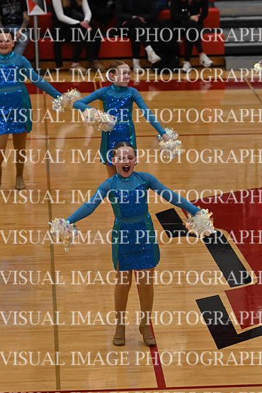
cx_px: 130
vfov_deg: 10.3
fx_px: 2183
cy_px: 217
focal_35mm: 200
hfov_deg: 6.9
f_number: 4
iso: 5000
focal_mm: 120
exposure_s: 1/500
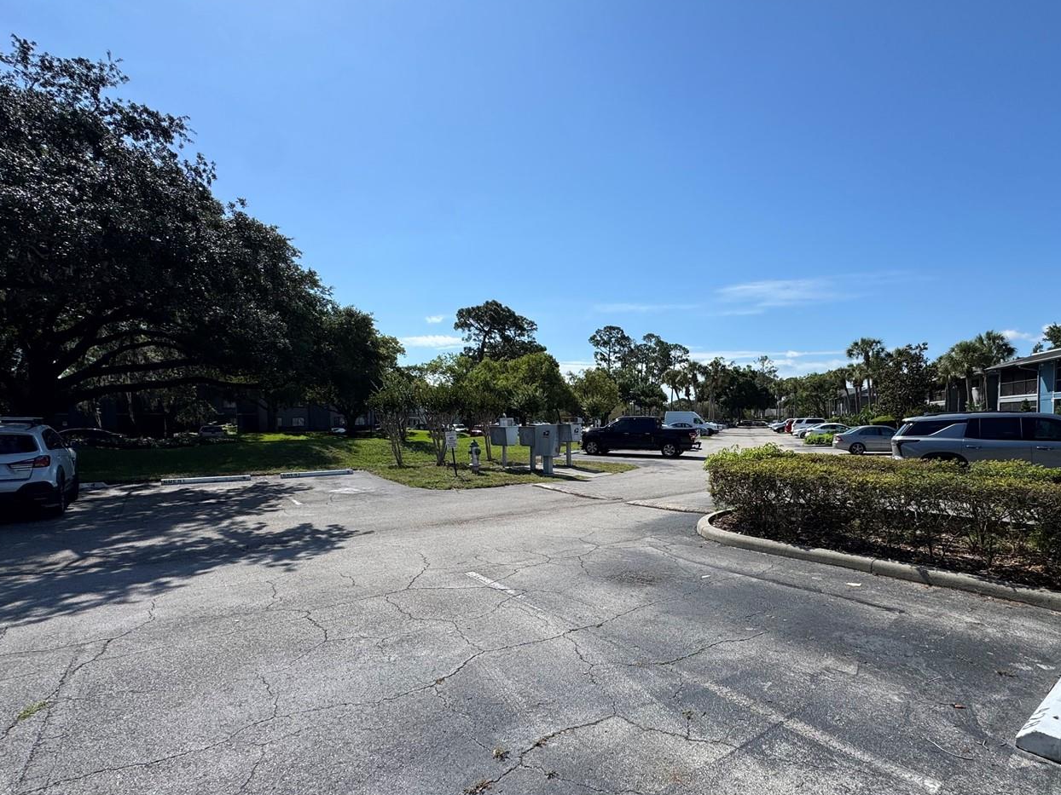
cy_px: 446
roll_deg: -0.1
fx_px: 552
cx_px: 628
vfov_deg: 71.3
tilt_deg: -3.3
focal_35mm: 18
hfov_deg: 86.8
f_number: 2.2
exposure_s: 1/2584
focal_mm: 2.22
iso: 50
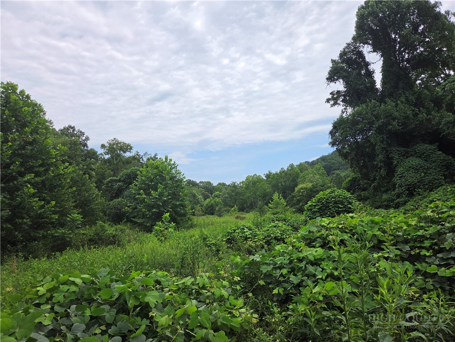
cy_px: 171
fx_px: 302
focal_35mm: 23
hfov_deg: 73.9
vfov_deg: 58.9
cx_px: 228
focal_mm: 5.4
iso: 80
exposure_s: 1/4939
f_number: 1.8
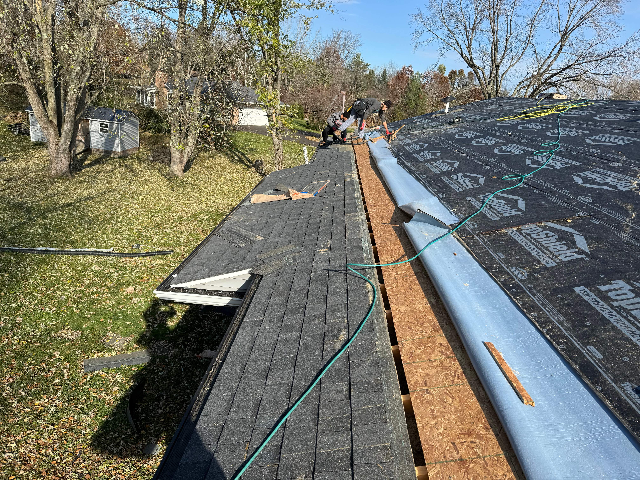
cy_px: 240
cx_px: 320
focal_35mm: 24
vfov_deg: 56.8
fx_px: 444
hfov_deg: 71.6
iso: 80
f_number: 1.78
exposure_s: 1/2959
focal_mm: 6.86
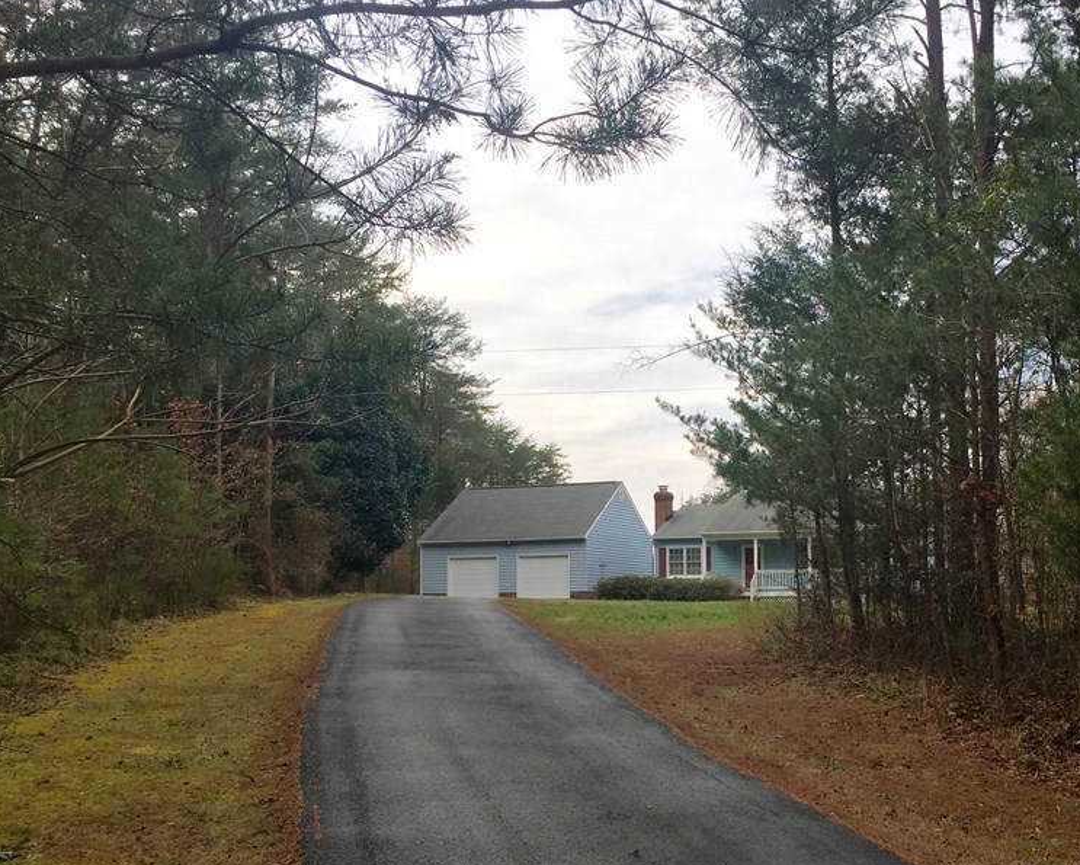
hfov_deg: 46.3
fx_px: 1247
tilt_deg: +4.4
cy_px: 547
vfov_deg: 38.0
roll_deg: -0.1
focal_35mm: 39
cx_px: 692
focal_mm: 4.15
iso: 32
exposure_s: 1/1068
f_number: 2.2
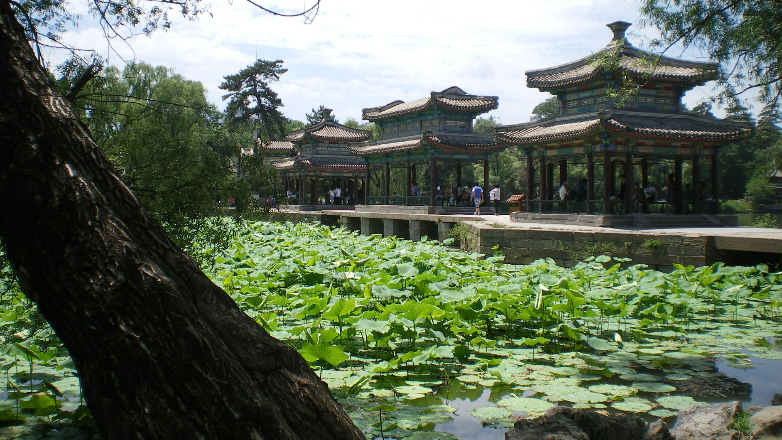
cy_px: 188
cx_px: 385
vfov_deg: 29.7
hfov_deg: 50.5
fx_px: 829
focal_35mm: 40
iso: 50
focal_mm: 6.3
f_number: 4.6
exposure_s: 1/320
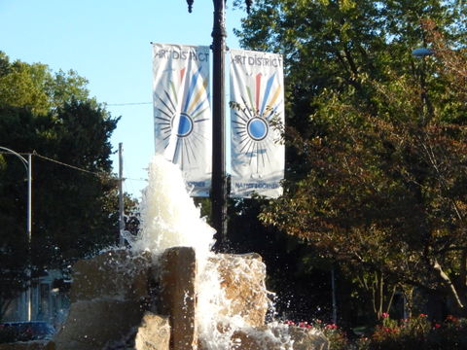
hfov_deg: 15.1
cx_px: 234
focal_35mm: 131
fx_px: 1767
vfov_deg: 11.3
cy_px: 175
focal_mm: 23.4
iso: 1600
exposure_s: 1/1250
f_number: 9.6
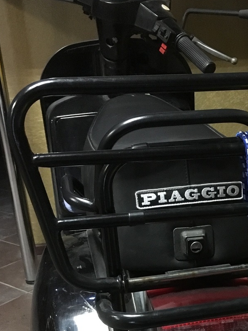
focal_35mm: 58
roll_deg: +2.3
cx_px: 206
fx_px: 554
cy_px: 279
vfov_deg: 32.1
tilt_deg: -25.1
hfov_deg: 24.7
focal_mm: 4.15
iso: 320
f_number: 2.2
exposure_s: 1/17
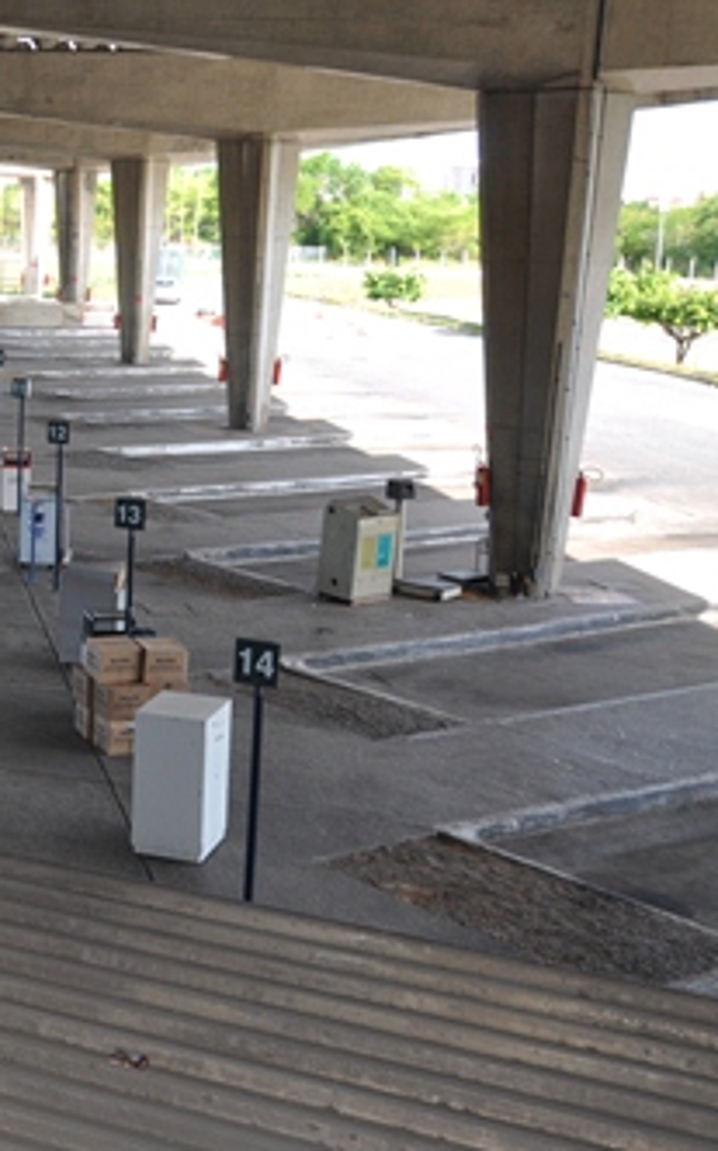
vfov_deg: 38.1
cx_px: -267
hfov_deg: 21.5
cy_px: 459
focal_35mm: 53
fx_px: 1662
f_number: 5
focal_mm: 18
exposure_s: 1/100
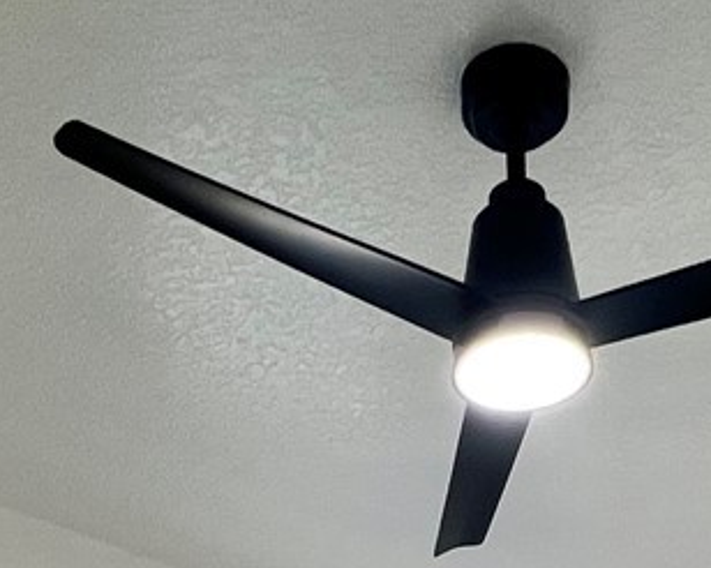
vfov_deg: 16.2
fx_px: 1388
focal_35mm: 66
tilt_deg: -2.2
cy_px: 1215
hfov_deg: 28.7
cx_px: 425
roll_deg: +0.0
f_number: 1.8
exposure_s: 1/100
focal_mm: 1.57
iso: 50
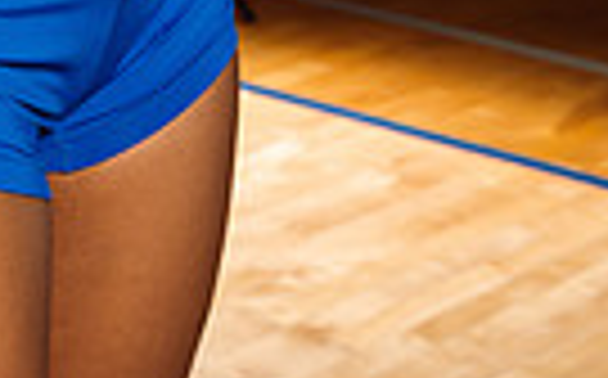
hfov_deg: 11.3
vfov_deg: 6.7
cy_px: -526
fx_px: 3045
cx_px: 72
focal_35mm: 184
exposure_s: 1/200
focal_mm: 54
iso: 200
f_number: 6.3
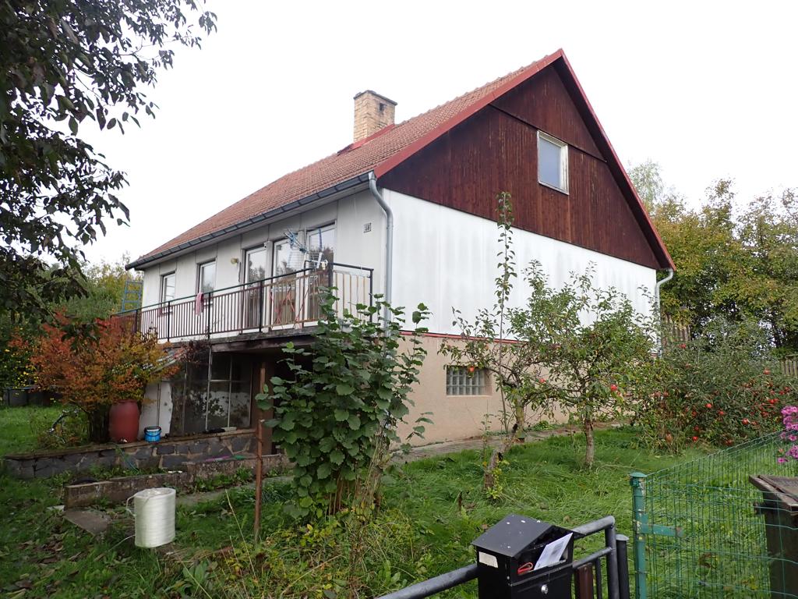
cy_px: 300
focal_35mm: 25
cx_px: 399
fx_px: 576
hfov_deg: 69.4
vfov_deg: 54.9
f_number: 2.8
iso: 100
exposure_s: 1/640
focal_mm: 4.5
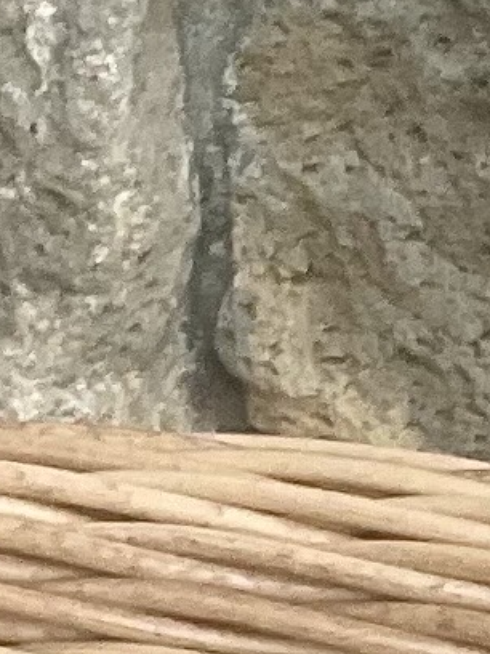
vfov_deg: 8.3
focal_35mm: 227
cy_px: 1303
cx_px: 1629
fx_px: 4284
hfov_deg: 5.9
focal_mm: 2.71
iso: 64
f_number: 2.2
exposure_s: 1/121
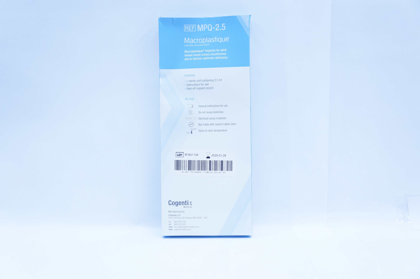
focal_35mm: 36
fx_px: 420
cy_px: 140
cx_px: 210
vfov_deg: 36.8
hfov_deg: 53.2
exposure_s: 1/200
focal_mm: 24
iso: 800
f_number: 4.5
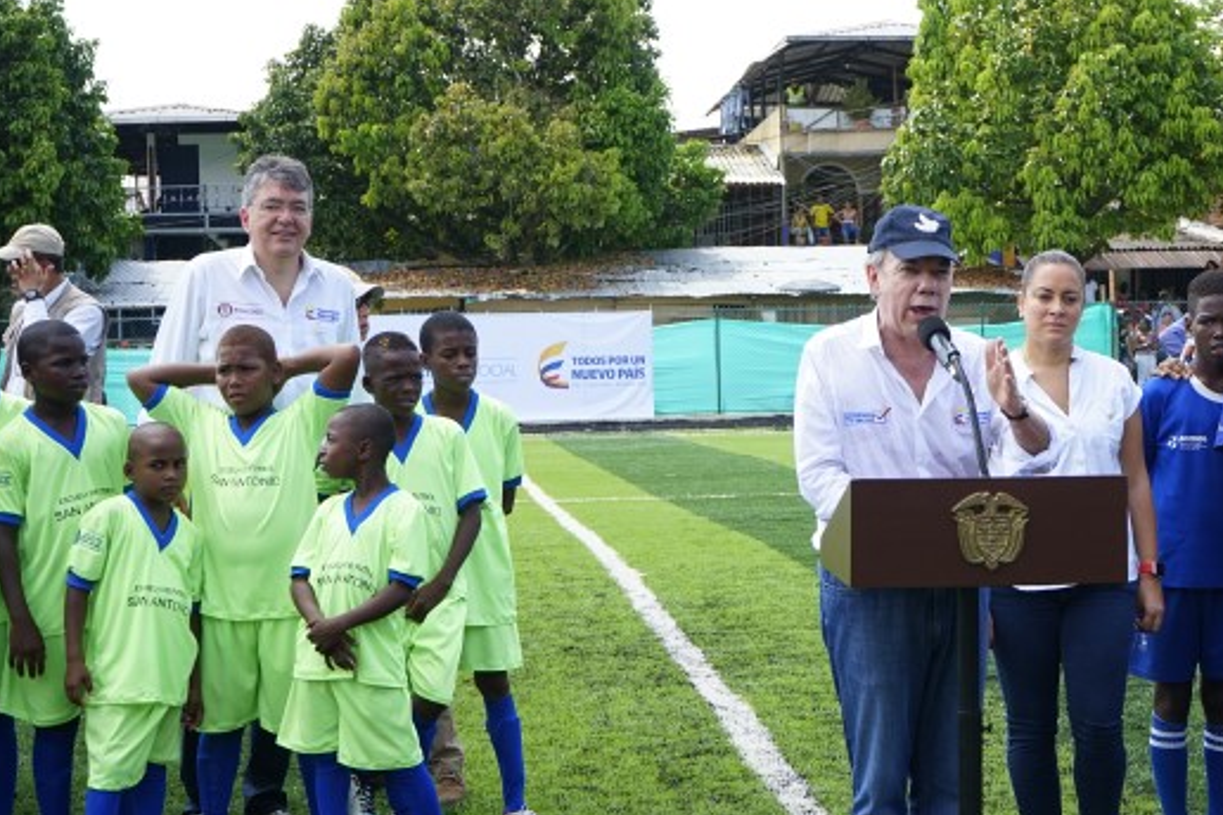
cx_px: 882
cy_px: 442
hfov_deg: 26.4
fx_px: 2582
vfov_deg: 17.9
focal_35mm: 76
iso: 500
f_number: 8
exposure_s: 1/500
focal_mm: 49
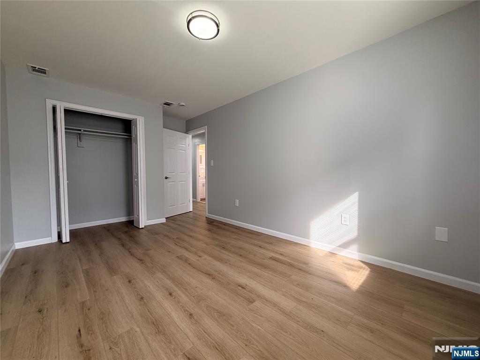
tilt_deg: -0.4
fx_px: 194
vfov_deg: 85.7
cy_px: 180
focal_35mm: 14
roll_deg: +0.1
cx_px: 240
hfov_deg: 102.1
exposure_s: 1/120
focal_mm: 2.22
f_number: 2.2
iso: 125
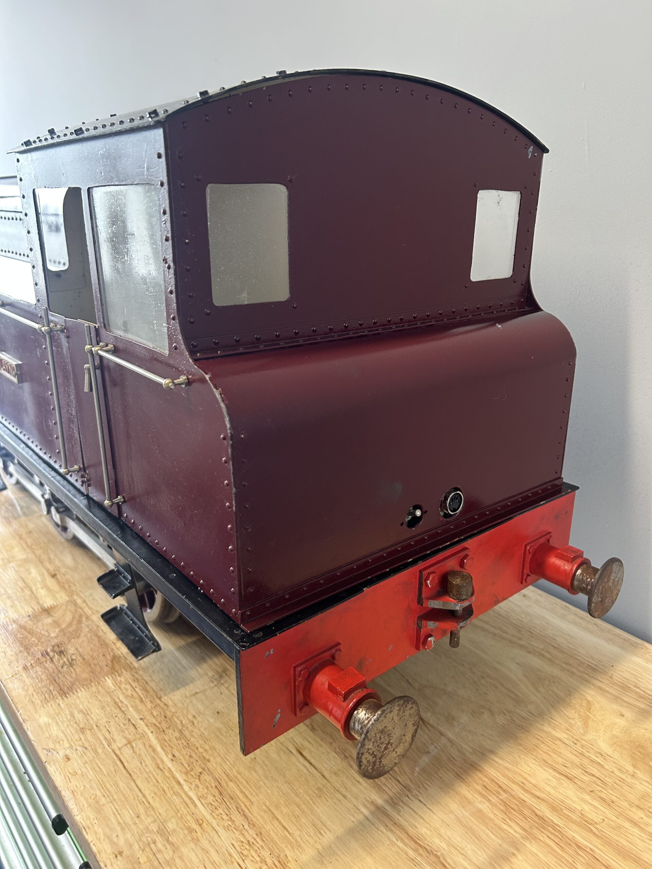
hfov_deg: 53.1
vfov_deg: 67.3
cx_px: 326
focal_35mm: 26
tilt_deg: -20.2
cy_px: 434
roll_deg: -0.4
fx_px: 653
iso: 160
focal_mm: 5.7
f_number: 1.5
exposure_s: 1/60
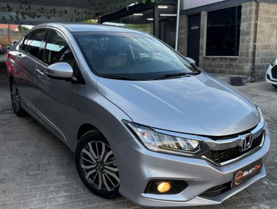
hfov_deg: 71.5
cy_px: 104
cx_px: 138
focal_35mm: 24
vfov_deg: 56.9
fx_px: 192
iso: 100
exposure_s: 1/238
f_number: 1.78
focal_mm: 6.76
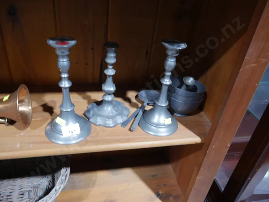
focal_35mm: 28
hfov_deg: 63.4
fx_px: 218
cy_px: 101
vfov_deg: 49.7
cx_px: 134
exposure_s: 1/60
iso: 1000
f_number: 3.5
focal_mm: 14
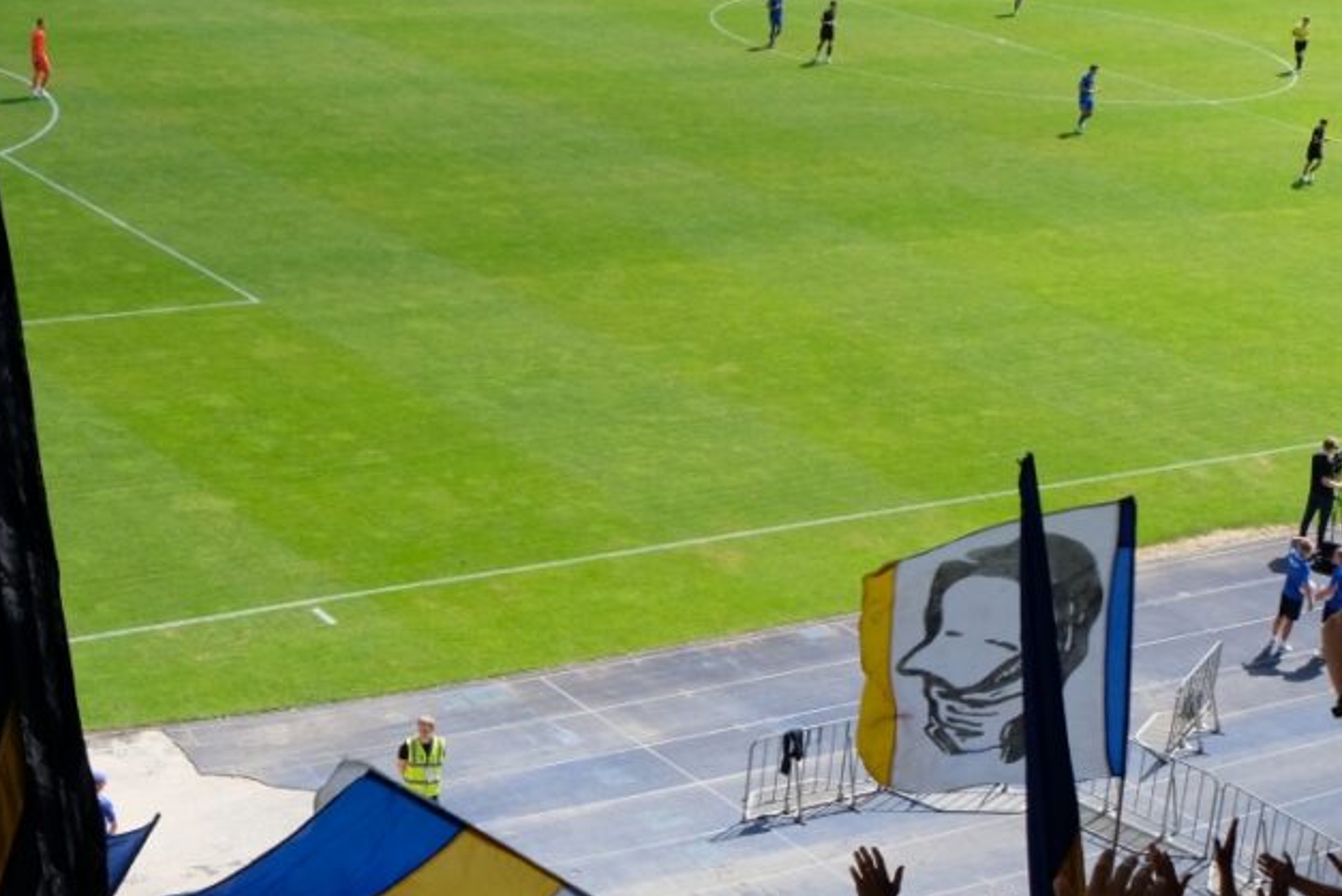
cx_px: 591
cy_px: 642
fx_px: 2760
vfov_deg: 18.4
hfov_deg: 27.3
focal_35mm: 74
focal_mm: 19.6
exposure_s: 1/250
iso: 400
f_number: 8
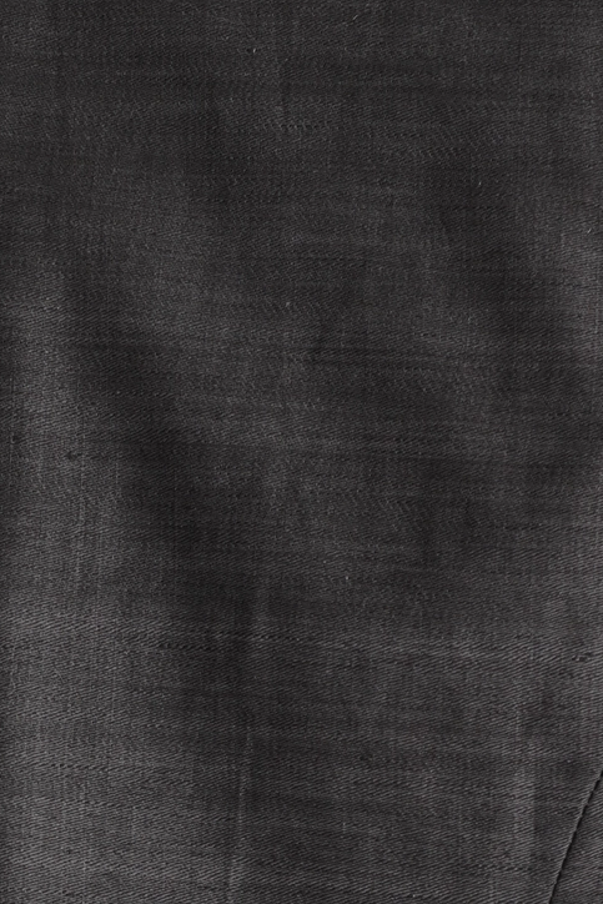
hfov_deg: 7.2
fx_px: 4796
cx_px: 54
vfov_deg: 10.5
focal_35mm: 191
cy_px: 1244
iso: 200
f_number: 6.3
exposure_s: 1/8
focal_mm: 32
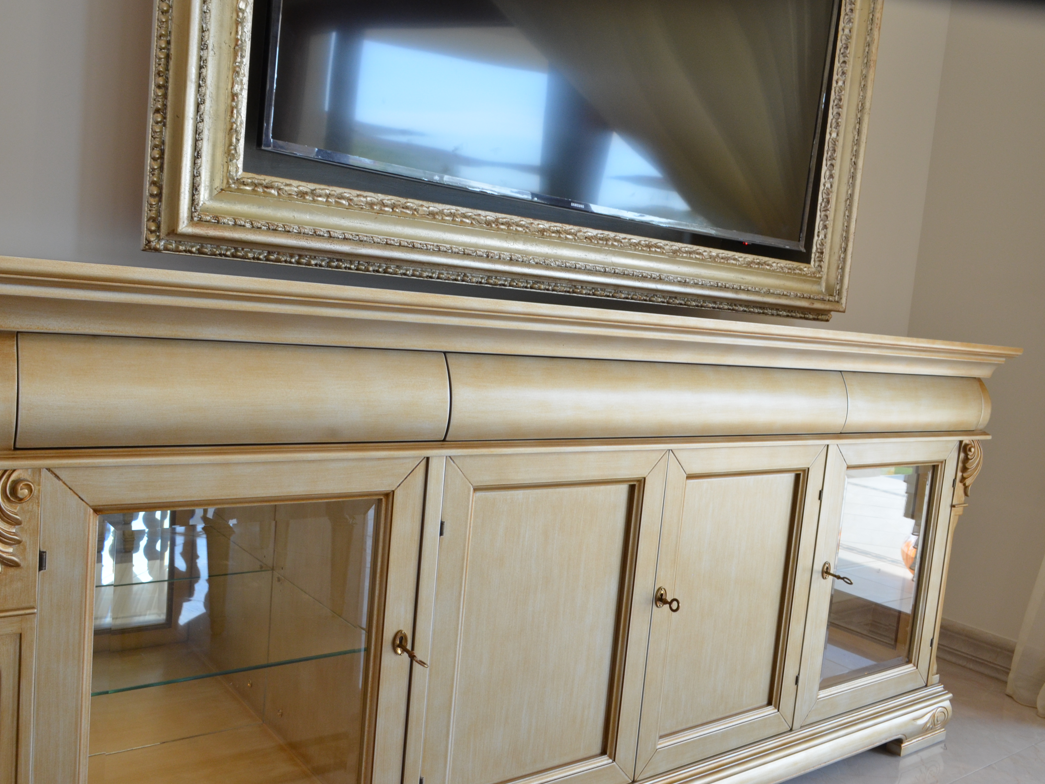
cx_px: 485
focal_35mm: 30
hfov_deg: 59.9
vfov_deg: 46.8
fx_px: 906
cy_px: 388
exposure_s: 1/40
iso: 640
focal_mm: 18
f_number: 11
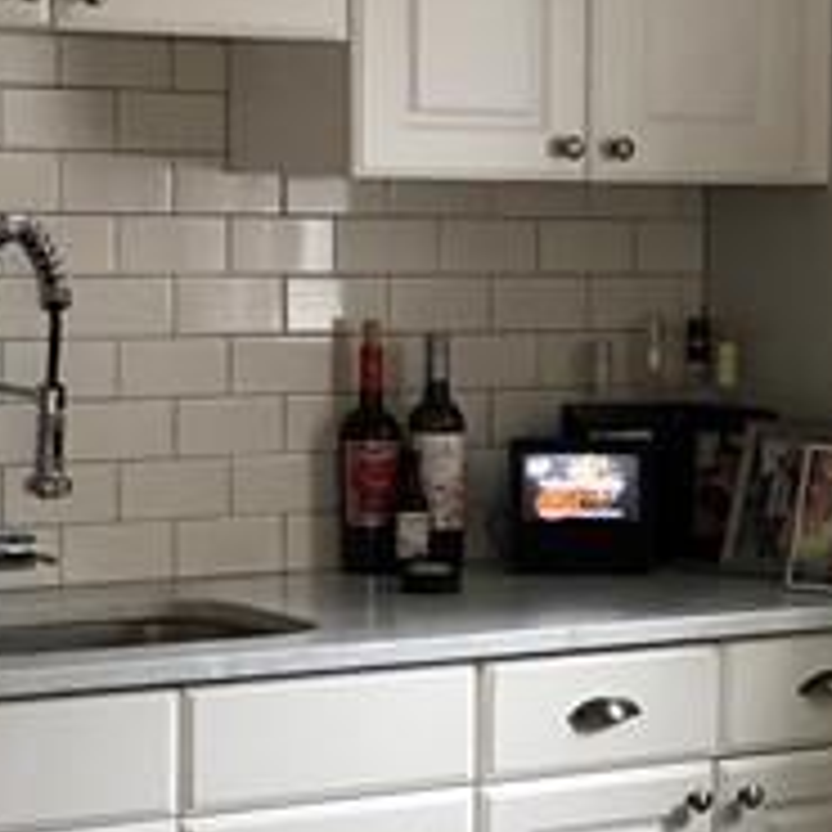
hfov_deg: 12.3
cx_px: 1115
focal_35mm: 137
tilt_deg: -6.2
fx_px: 3725
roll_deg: -1.2
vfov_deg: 12.7
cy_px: 558
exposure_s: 1/9
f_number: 1.8
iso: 100
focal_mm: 4
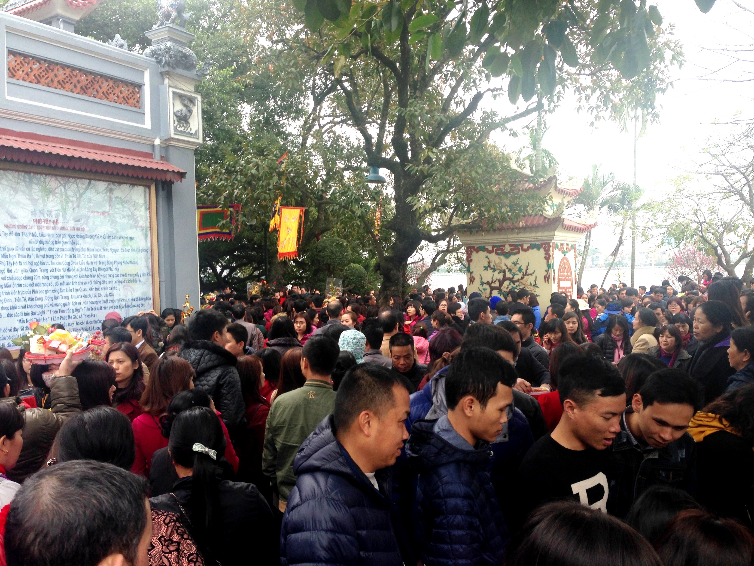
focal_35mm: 33
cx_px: 377
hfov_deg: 55.4
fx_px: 719
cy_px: 283
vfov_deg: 42.9
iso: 50
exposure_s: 1/206
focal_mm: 4.12
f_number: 2.4
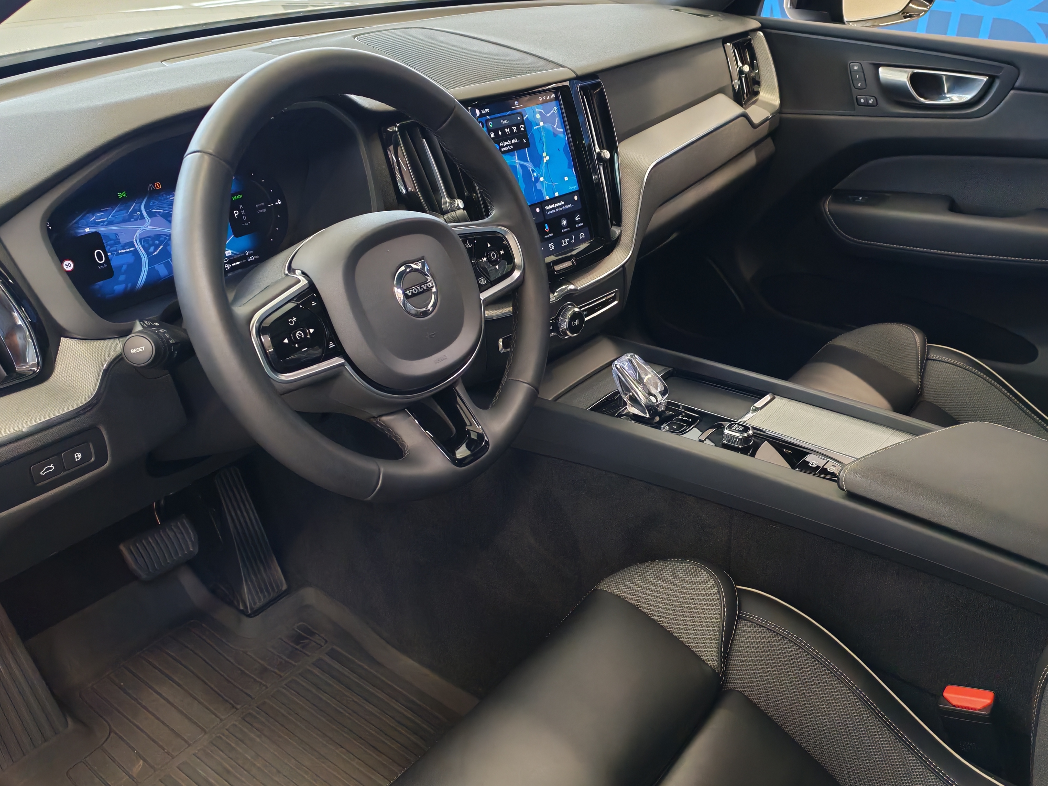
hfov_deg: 55.4
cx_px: 524
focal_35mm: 33
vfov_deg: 42.9
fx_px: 999
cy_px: 393
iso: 1356
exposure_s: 1/100
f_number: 1.9
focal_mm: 6.12
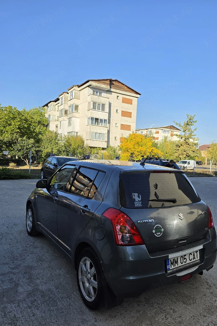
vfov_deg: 73.7
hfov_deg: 53.0
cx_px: 119
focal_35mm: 24
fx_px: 217
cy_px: 163
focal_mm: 6.5
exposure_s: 1/10000
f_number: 1.4
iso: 64
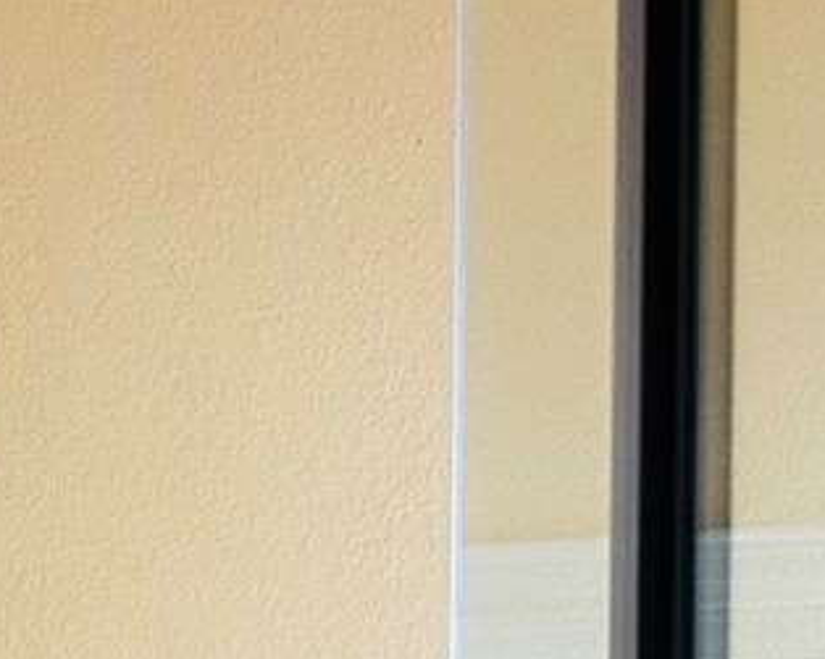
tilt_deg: -1.3
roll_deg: -0.1
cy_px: 1693
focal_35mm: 153
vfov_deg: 8.9
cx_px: -1256
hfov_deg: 10.5
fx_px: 3735
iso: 80
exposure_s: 1/195
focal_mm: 6.86
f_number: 1.78
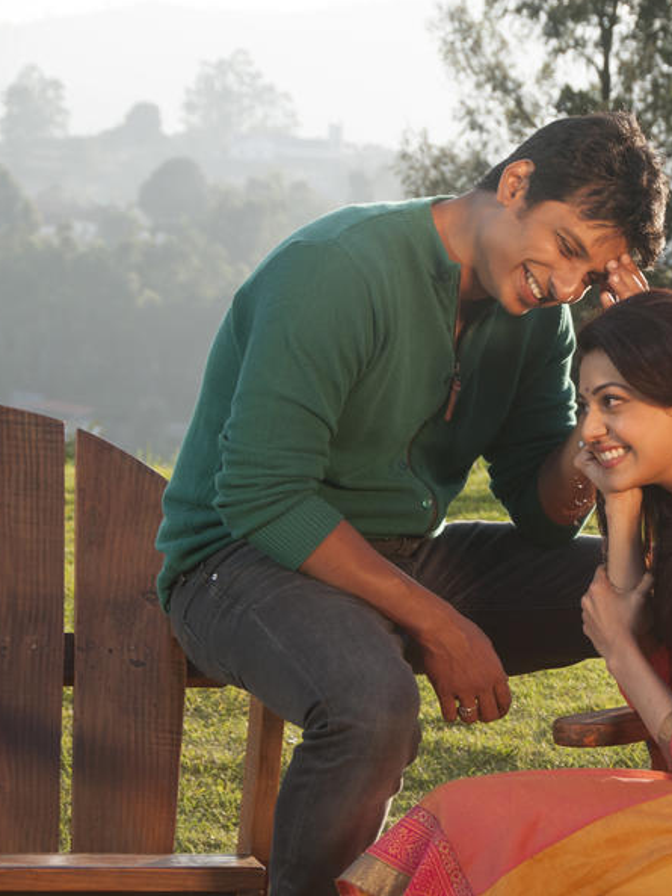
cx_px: 645
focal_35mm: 153
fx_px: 3959
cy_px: 446
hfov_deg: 9.6
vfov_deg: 12.9
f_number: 9
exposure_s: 1/160
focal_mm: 70
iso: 200
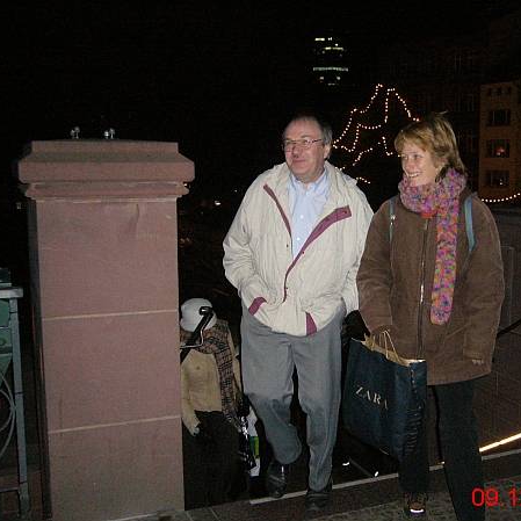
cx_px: 325
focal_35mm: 42
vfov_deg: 40.0
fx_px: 715
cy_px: 256
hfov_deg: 39.8
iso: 400
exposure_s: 1/60
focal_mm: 5.8
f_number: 2.8
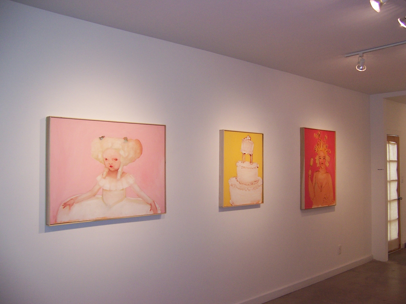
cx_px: 203
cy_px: 152
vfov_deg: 42.9
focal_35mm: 33
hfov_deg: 55.4
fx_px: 387
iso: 140
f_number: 2.8
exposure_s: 1/90
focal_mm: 5.5
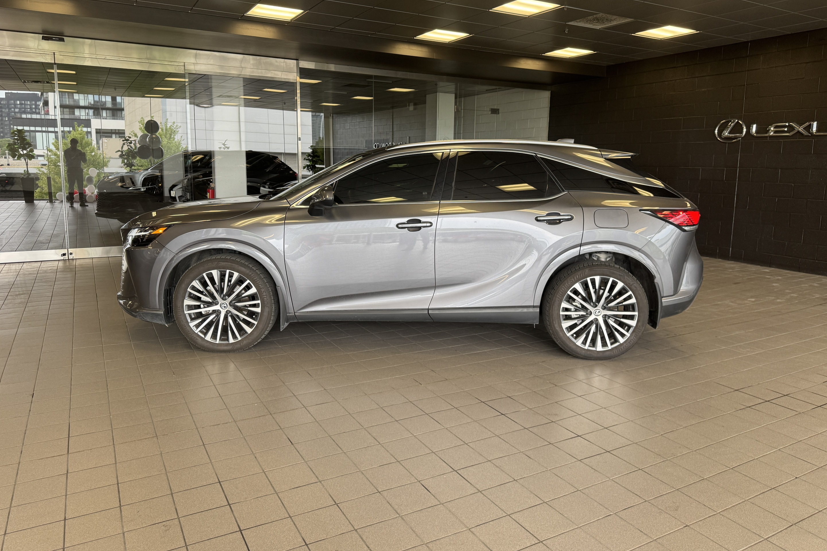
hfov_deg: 71.5
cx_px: 414
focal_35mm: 25
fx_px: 574
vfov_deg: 51.2
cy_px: 243
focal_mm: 6.76
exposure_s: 1/120
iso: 100
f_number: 1.78
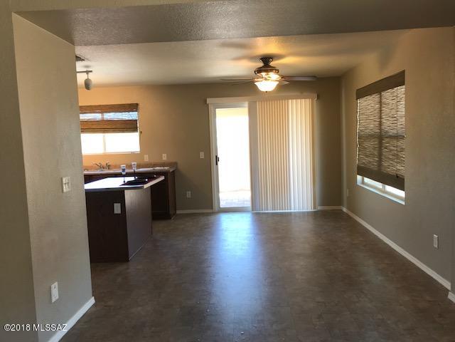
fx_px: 368
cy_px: 171
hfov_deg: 63.4
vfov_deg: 49.7
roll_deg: +2.1
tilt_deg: -5.7
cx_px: 228
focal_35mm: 28
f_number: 1.8
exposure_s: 1/40
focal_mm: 3.99
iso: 25
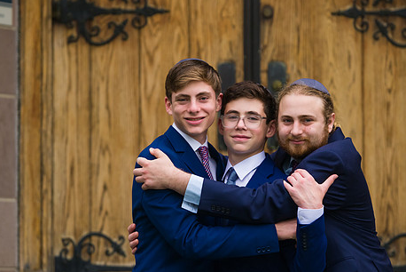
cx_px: 230
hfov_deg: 8.6
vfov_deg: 5.7
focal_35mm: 240
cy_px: 130
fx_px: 2708
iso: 400
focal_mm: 160
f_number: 4
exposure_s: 1/320
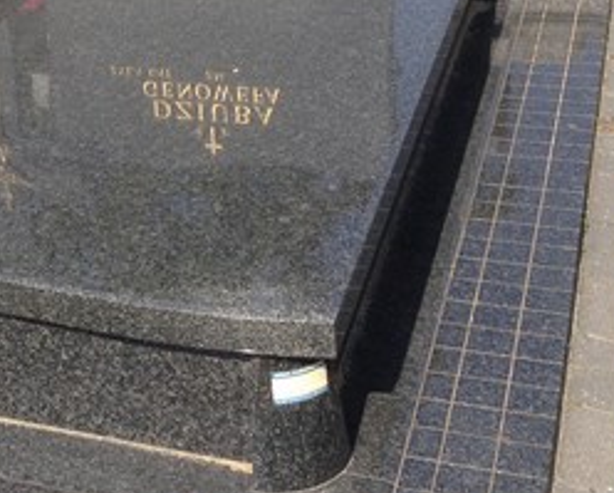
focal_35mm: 83
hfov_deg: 21.8
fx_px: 1510
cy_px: -64
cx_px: -64
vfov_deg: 17.8
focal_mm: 4.12
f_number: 2.4
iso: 50
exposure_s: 1/1178
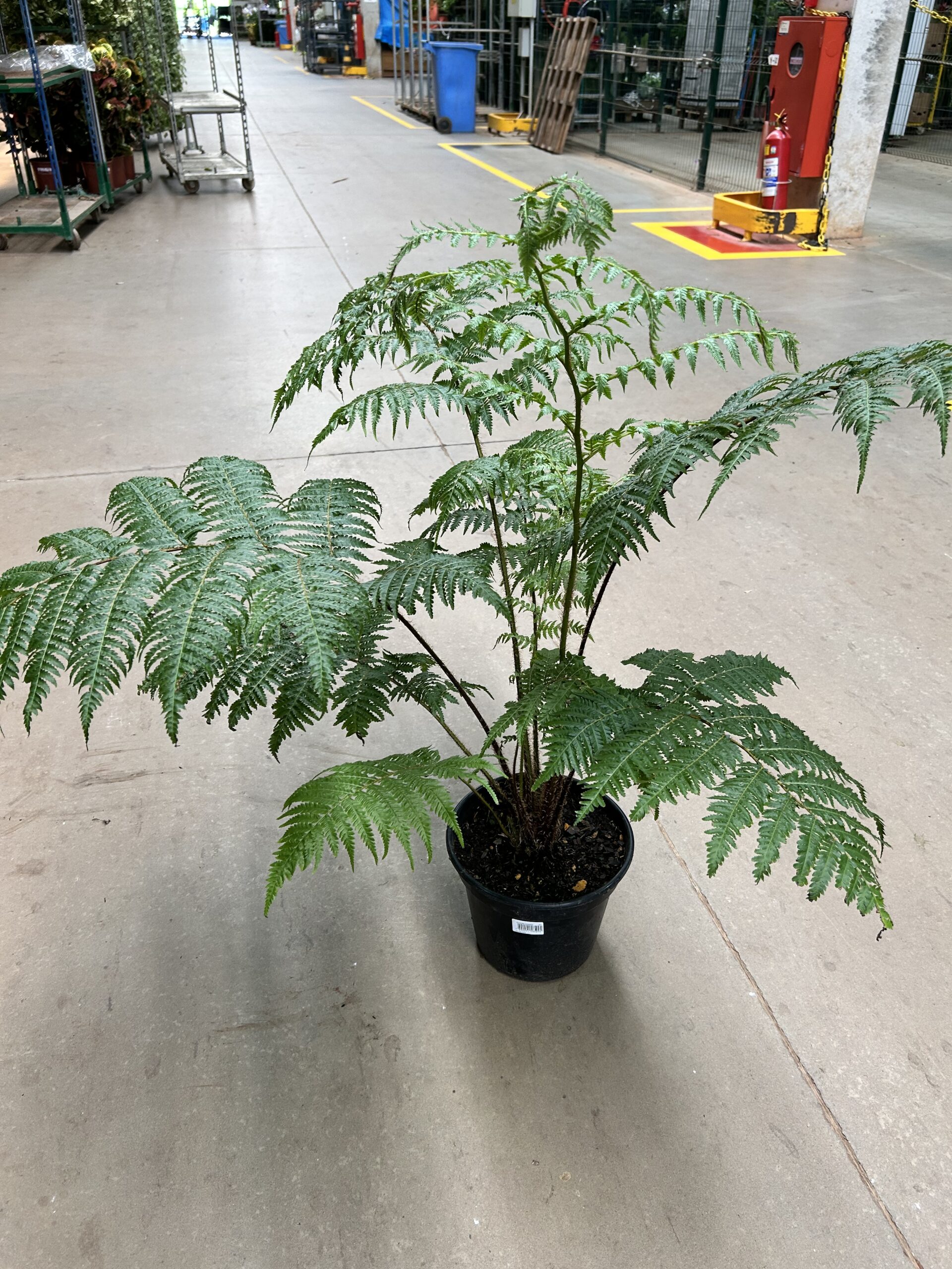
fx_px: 953
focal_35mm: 26
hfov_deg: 53.1
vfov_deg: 67.3
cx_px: 476
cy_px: 634
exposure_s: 1/120
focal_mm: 5.7
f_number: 1.5
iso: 80
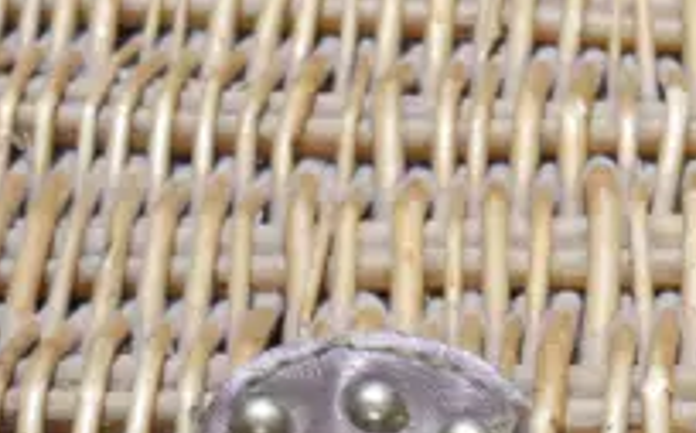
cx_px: 1392
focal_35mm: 192
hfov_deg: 10.1
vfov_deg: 6.6
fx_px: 3638
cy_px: 828
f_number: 4
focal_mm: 18
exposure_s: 1/60
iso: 320
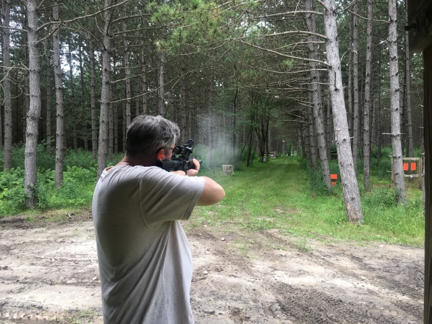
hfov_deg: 61.7
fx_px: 362
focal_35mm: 29
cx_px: 216
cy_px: 162
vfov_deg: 48.2
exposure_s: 1/60
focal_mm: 4.15
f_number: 2.2
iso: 32
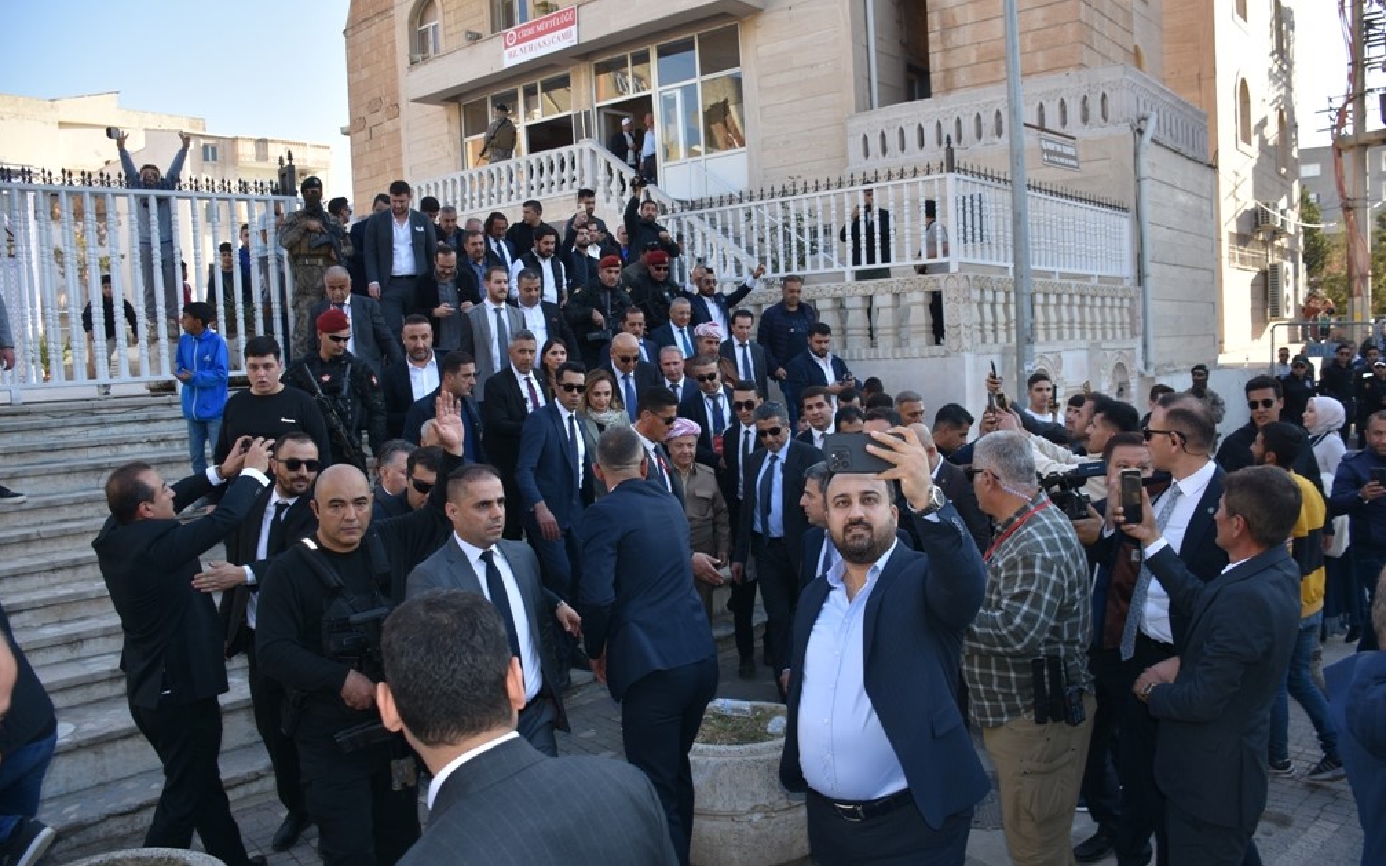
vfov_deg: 44.5
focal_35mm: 28
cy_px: 426
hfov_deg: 66.5
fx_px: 1057
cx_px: 698
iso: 100
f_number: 4.5
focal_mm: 18
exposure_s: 1/250
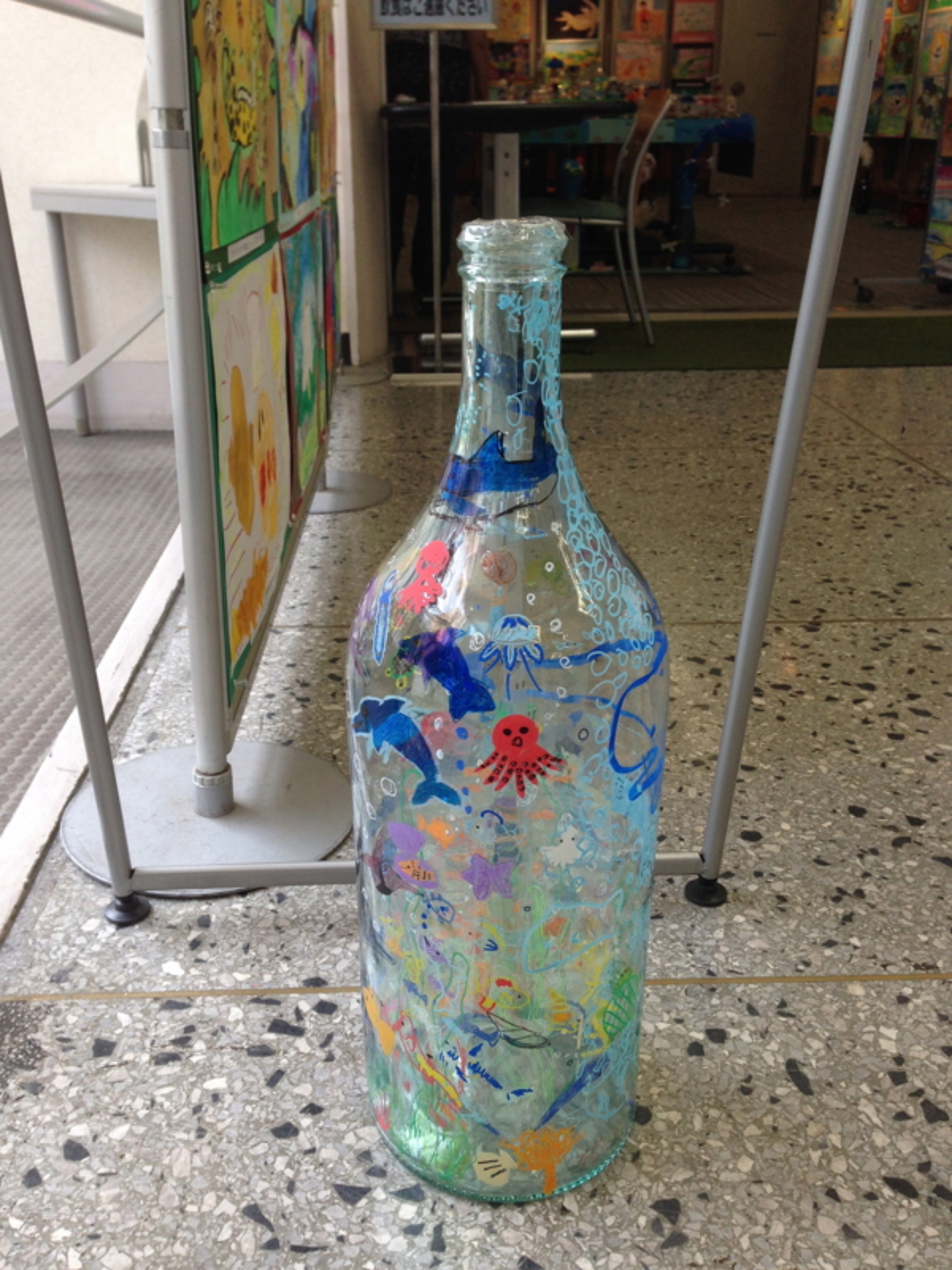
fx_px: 1210
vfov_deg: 55.4
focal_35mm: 33
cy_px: 635
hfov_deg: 42.9
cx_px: 476
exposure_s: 1/120
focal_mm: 4.12
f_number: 2.4
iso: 80
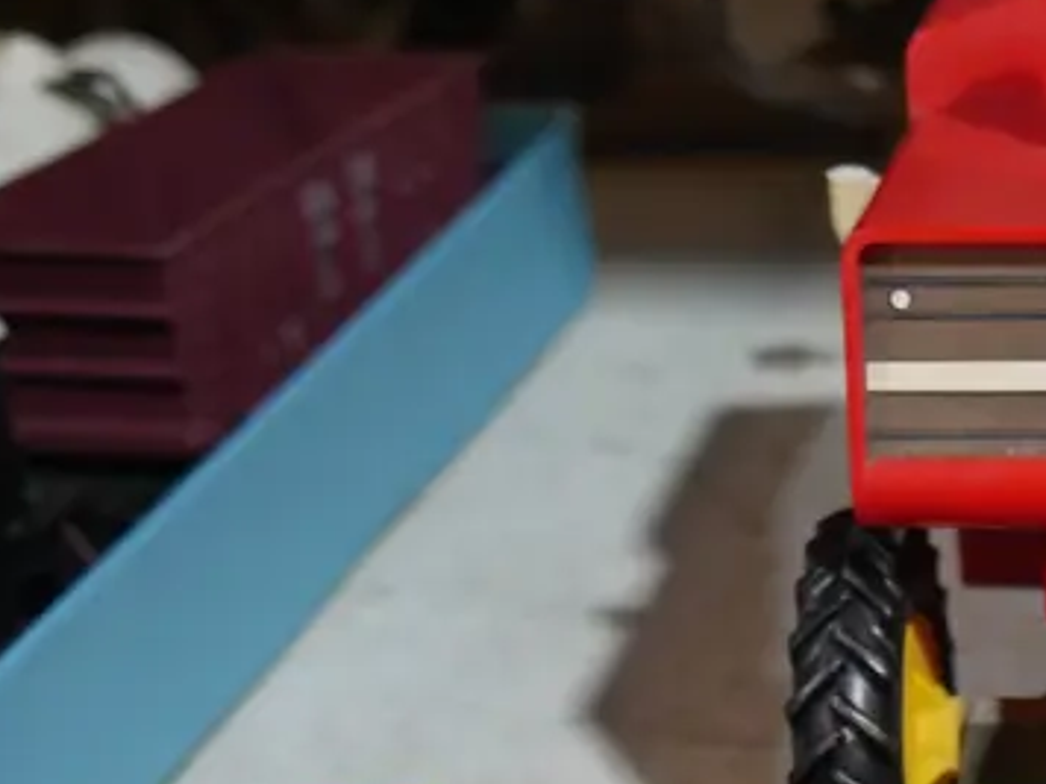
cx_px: 1357
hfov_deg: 19.6
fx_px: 2780
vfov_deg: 15.9
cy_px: 639
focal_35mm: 92
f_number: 3.6
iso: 500
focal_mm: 16
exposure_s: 1/60
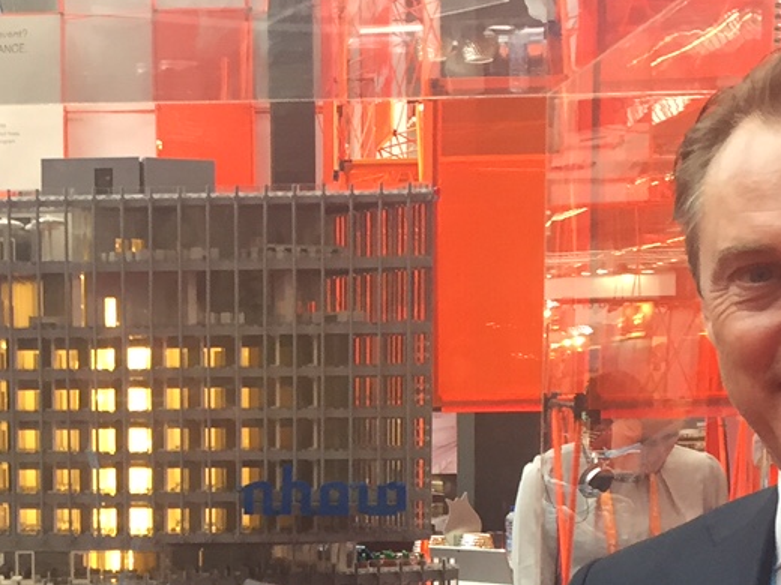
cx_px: 60
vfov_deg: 15.8
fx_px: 2053
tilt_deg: -7.1
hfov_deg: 21.0
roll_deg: +2.2
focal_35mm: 91
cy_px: 632
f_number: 2.2
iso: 40
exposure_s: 1/33
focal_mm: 4.15
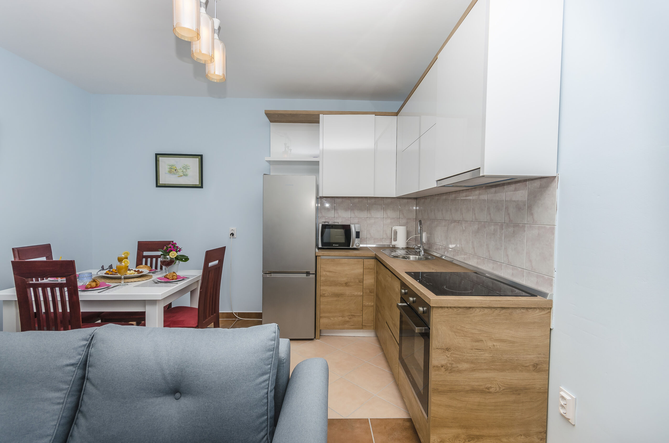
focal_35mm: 15
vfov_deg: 77.1
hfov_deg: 100.5
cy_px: 222
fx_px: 278
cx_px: 334
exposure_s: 1/160
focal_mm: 10
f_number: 9
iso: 100
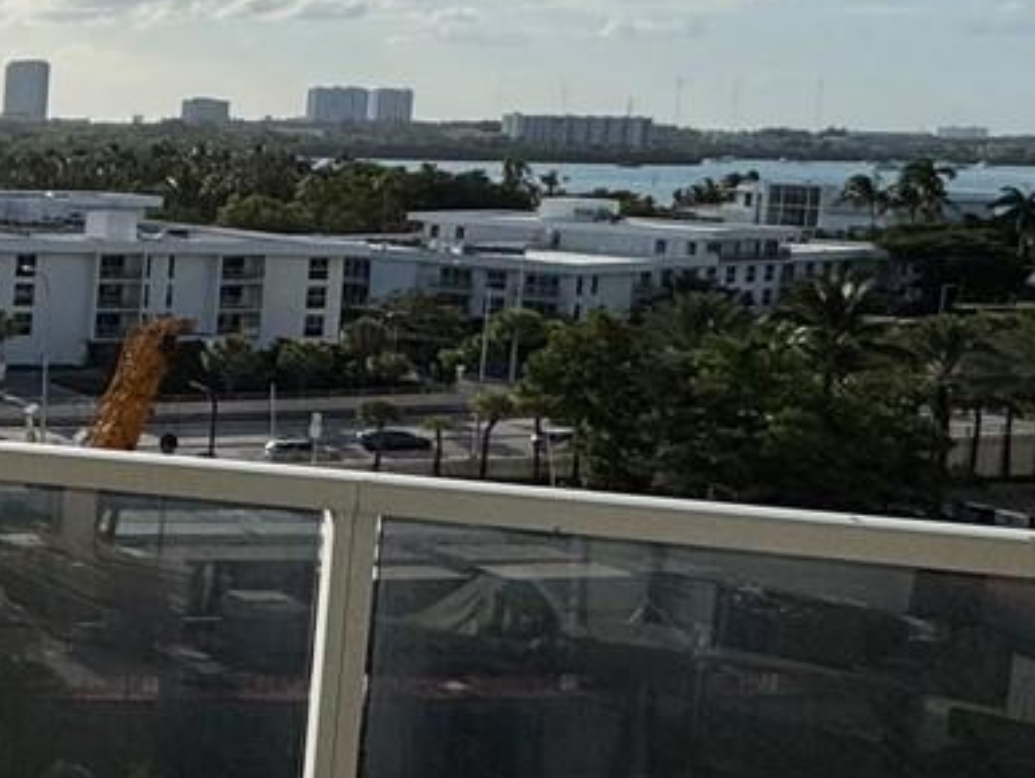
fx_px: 1735
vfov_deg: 25.2
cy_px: 287
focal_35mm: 58
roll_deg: -0.6
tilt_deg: -6.6
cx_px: -786
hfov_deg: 22.0
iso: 32
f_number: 2.2
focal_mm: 2.22
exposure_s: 1/5650
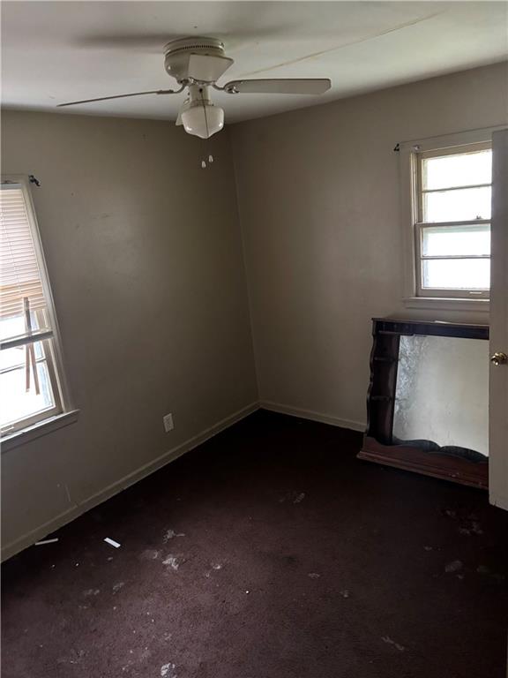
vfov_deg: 67.3
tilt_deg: -14.0
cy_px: 339
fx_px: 509
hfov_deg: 53.1
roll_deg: +5.5
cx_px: 254
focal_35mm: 26
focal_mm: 5.96
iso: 800
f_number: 1.6
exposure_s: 1/30
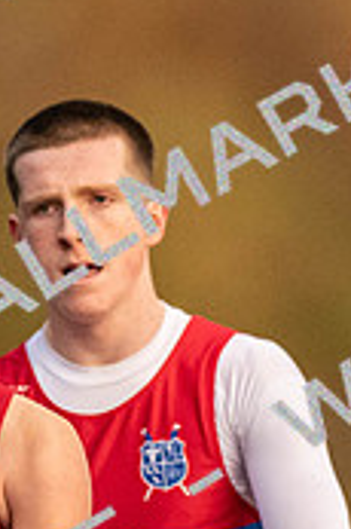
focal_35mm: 3016
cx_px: 49
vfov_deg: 0.7
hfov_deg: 0.5
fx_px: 44194
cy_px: 498
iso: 3200
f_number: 4
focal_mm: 600
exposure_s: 1/2500
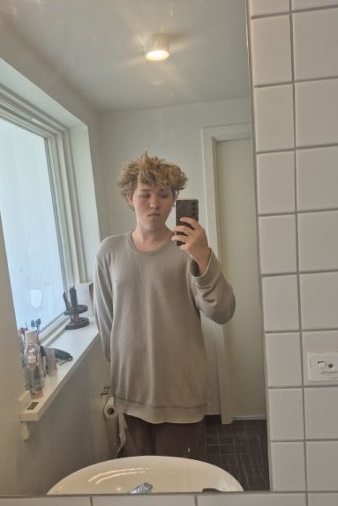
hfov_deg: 51.3
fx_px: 352
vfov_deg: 71.5
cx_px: 161
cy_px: 262
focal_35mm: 25
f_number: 1.8
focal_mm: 5.4
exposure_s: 1/100
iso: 25
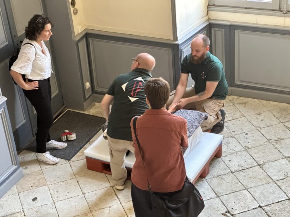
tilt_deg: -30.7
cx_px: 145
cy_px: 108
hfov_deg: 25.3
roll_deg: +5.1
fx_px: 645
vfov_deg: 19.1
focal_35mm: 77
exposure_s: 1/60
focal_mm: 9
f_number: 2.8
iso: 320
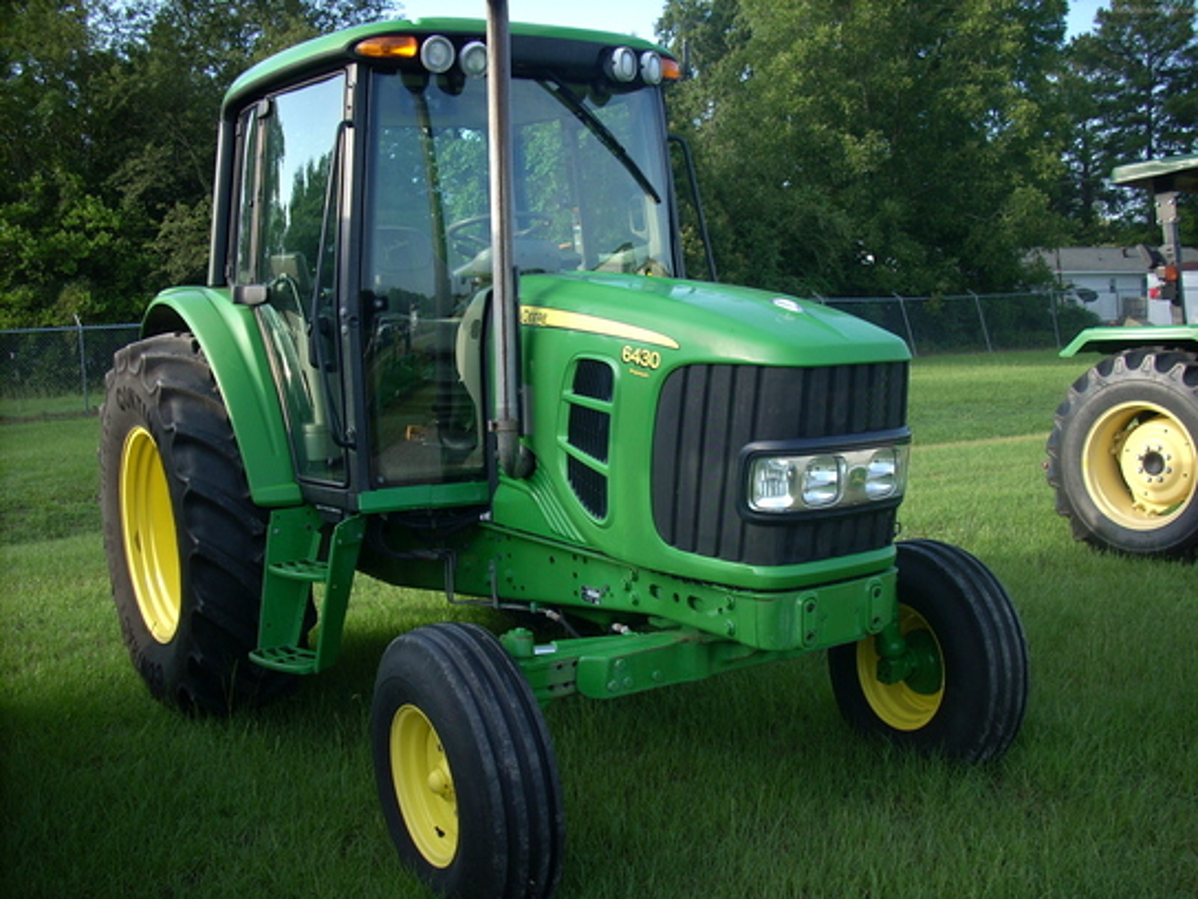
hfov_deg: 50.1
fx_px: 1281
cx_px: 599
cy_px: 450
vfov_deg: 38.7
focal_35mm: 37
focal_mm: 6.2
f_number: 2.8
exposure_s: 1/177
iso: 64
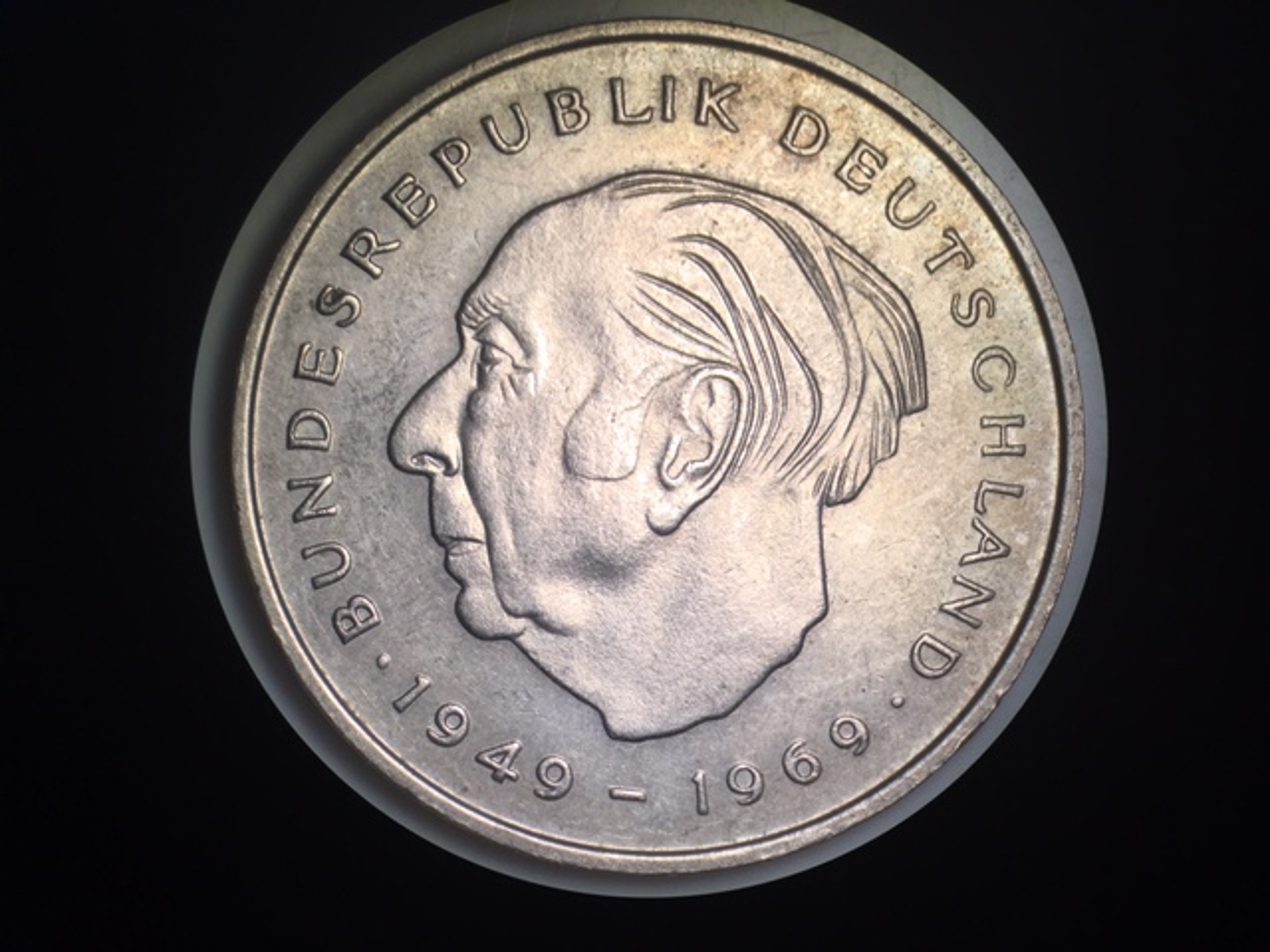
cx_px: 635
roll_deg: -6.2
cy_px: 476
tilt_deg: -43.7
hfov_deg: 61.7
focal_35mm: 29
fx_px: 1064
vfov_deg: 48.2
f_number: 2.2
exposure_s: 1/120
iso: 40
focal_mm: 4.15
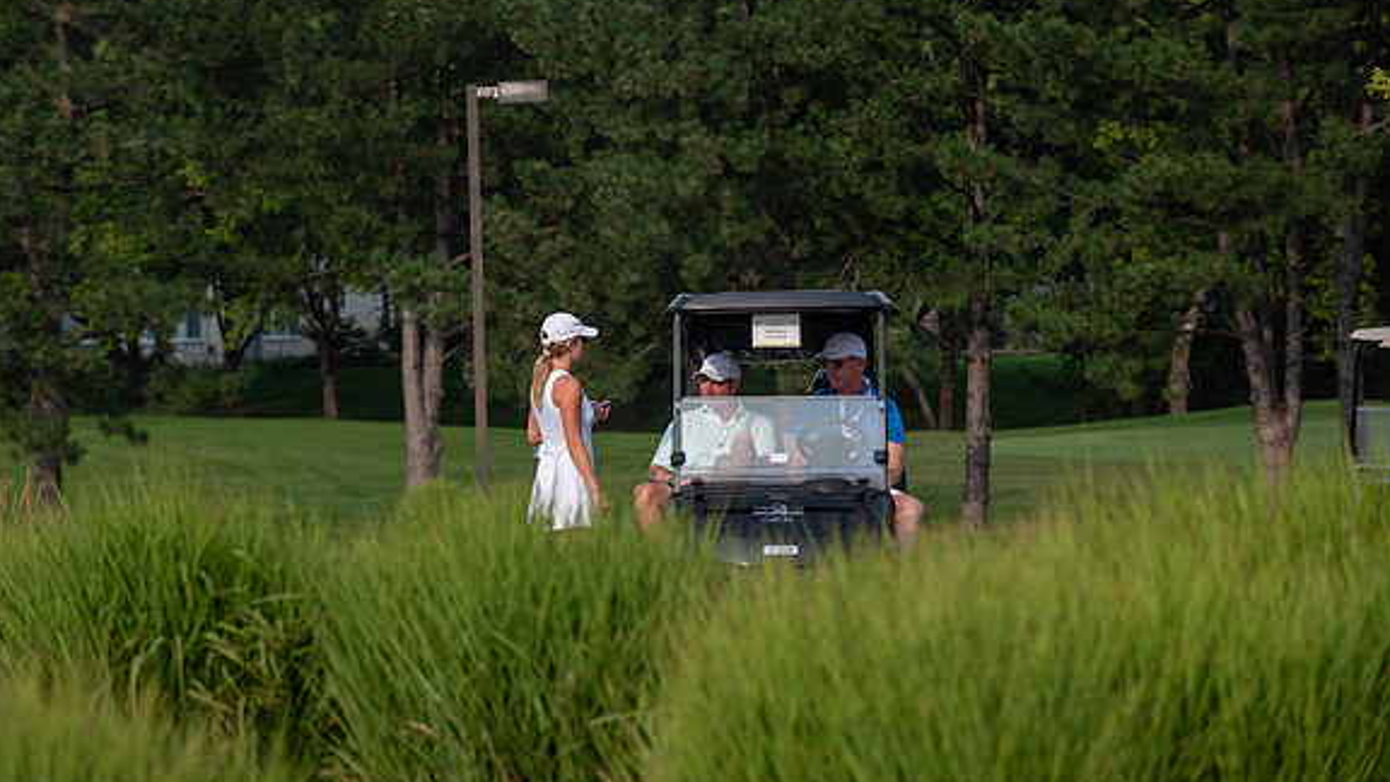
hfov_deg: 8.9
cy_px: 336
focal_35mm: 241
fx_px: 8883
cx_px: 624
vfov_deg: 5.0
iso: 250
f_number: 5
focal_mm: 200
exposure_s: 1/1250
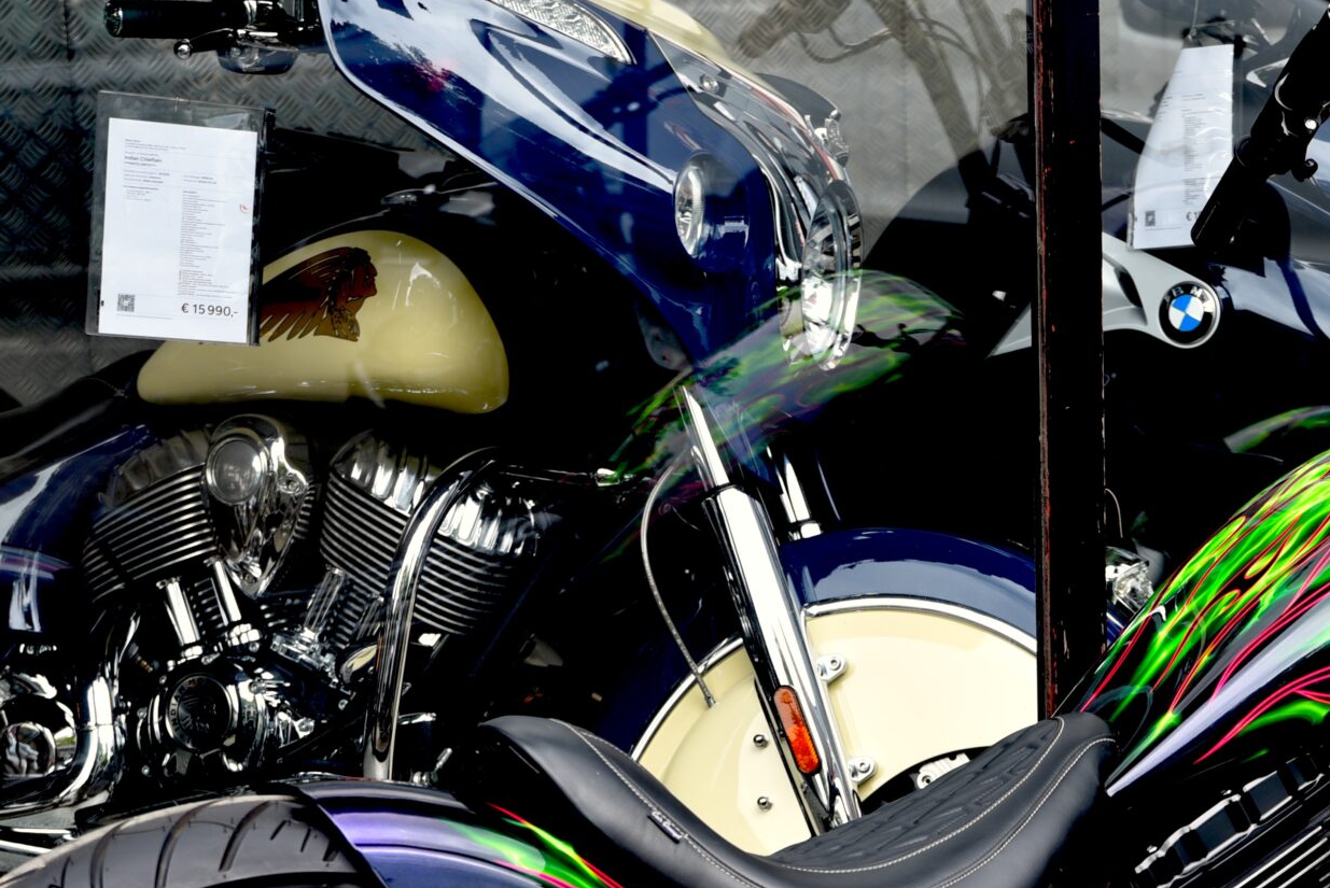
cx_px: 1087
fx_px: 4214
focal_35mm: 114
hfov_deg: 17.8
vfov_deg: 11.9
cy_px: 822
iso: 100
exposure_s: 1/80
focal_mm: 55
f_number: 4.5
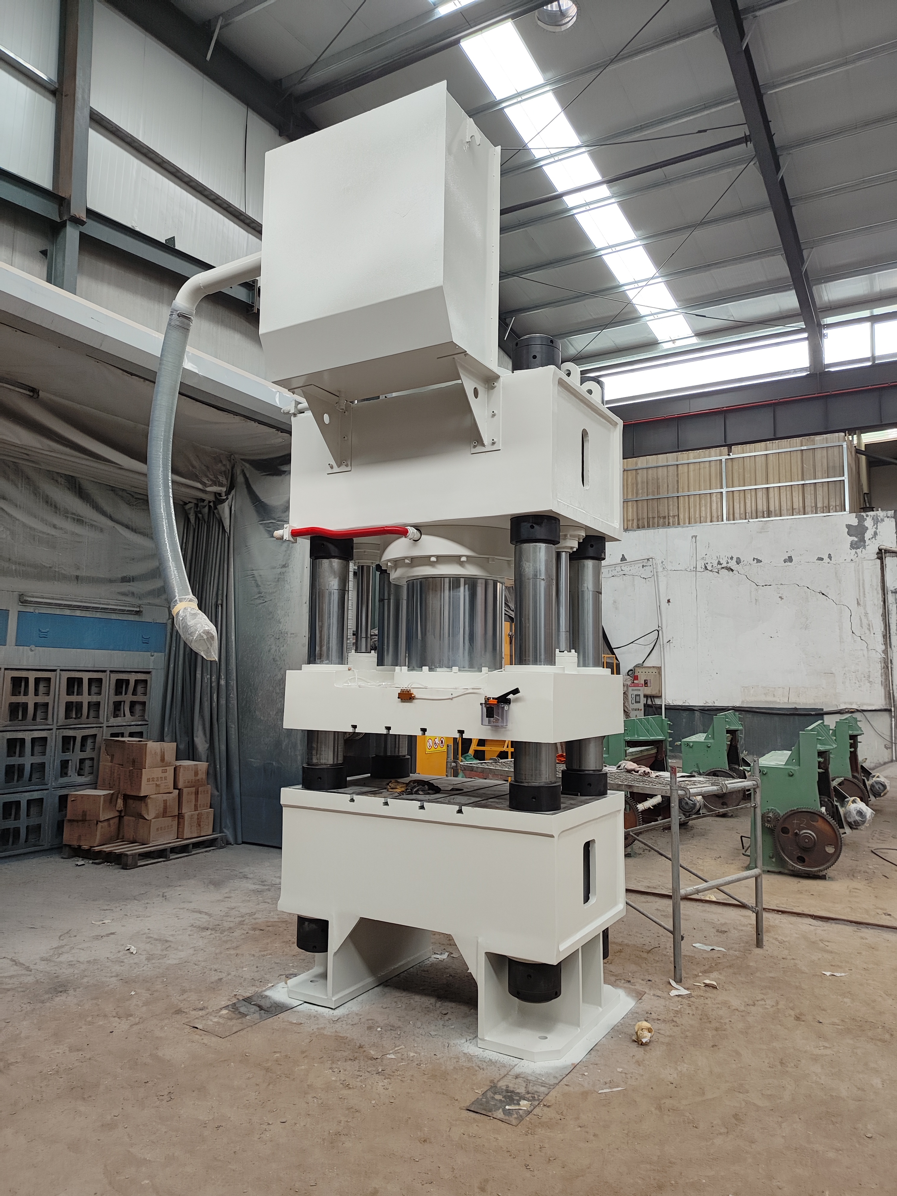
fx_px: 829
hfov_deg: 56.8
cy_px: 598
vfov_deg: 71.6
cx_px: 448
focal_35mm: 24
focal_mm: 5.26
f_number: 1.65
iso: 58
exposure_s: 1/100
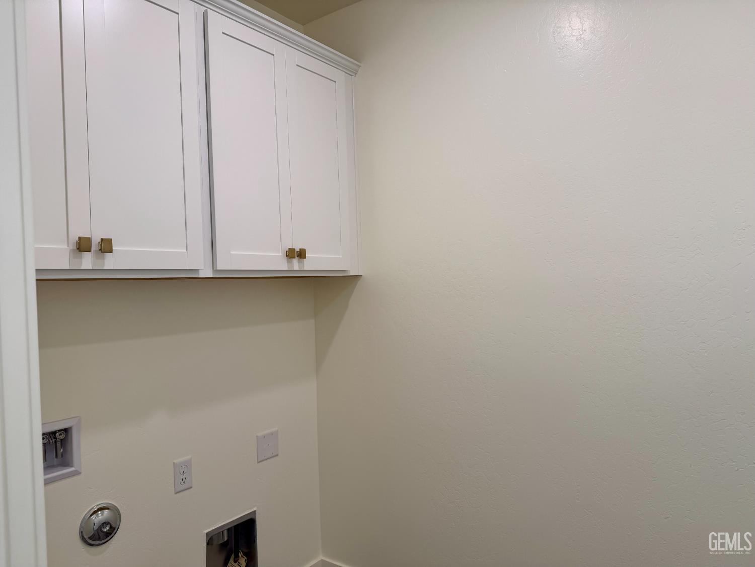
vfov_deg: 56.8
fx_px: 523
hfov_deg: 71.6
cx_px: 378
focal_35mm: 24
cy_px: 284
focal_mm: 6.76
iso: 80
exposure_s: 1/120
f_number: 1.78
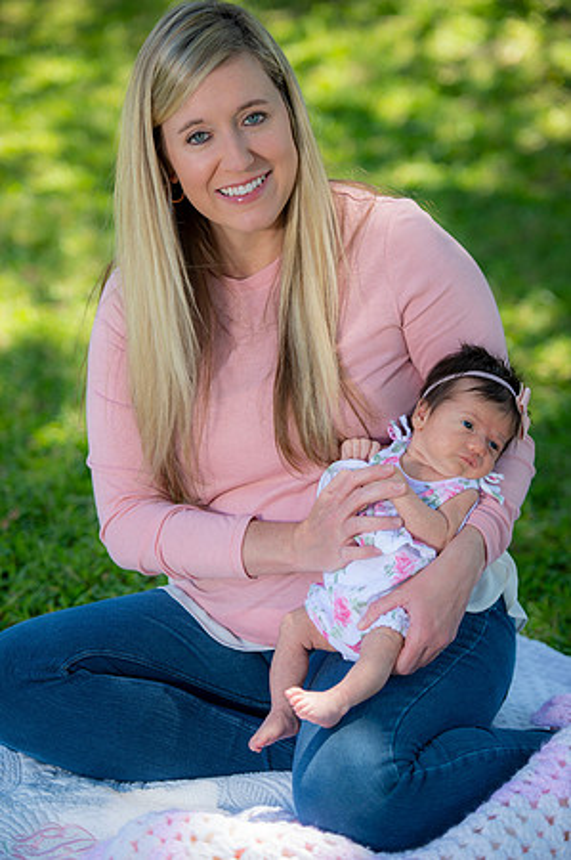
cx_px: 286
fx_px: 2766
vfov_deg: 17.7
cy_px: 430
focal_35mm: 116
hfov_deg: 11.8
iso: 100
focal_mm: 116
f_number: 2.8
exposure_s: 1/250
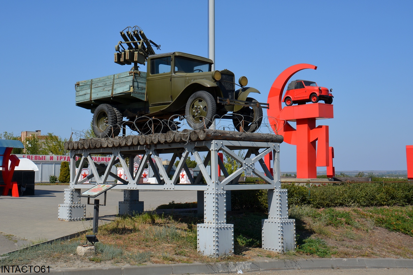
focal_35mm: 48
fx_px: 550
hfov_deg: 41.1
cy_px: 138
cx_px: 206
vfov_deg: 28.1
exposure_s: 1/320
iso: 100
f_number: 9
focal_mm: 32
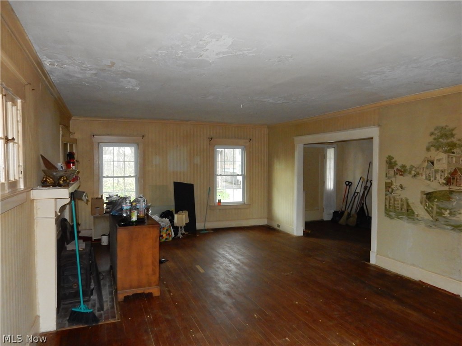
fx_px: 334
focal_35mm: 25
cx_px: 231
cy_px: 173
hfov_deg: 69.4
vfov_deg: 54.9
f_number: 3.7
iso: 640
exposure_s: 1/30
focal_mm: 4.5
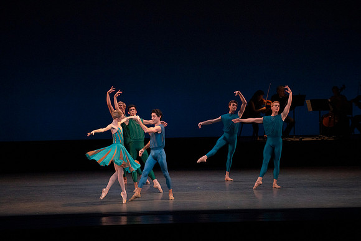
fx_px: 1855
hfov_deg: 11.1
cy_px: 120
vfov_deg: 7.4
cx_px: 180
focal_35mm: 185
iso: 8000
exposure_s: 1/400
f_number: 7.1
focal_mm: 185
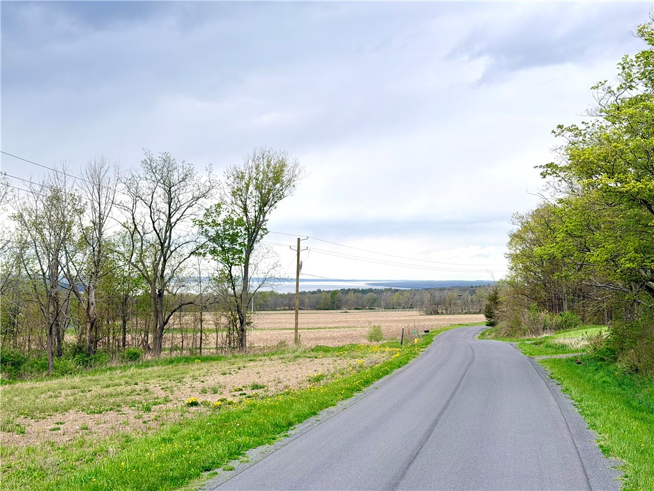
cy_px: 246
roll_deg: +0.1
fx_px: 907
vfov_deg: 30.3
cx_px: 327
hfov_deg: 39.7
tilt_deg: +1.6
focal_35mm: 48
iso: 64
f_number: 1.78
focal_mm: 6.76
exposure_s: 1/3534
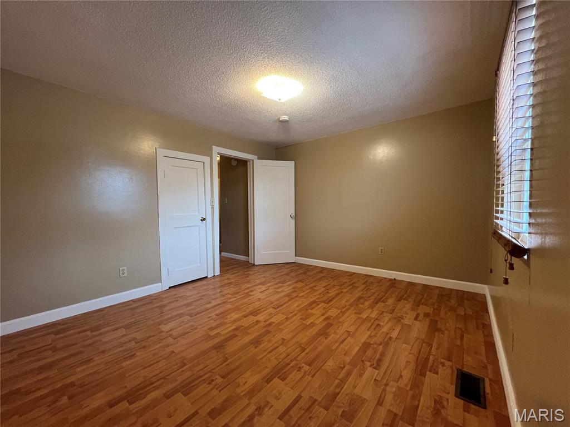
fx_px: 214
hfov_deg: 106.2
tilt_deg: -2.6
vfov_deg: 89.9
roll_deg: +0.2
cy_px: 214
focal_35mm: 13
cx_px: 285
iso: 250
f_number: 1.8
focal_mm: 1.57
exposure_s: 1/60
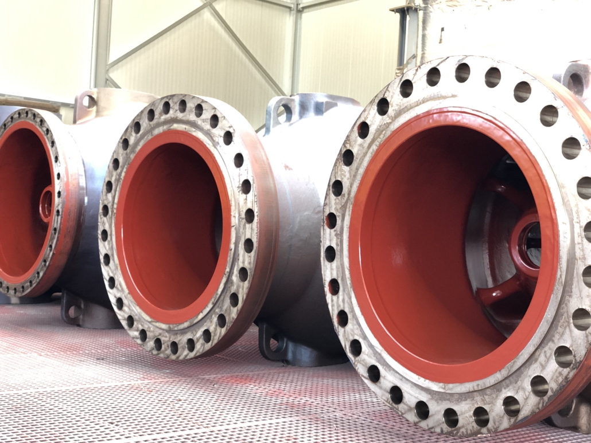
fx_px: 888
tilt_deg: +1.0
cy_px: 222
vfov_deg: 28.0
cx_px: 296
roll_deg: -2.9
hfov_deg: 36.8
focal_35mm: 52
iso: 160
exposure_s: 1/17
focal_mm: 6
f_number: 2.4
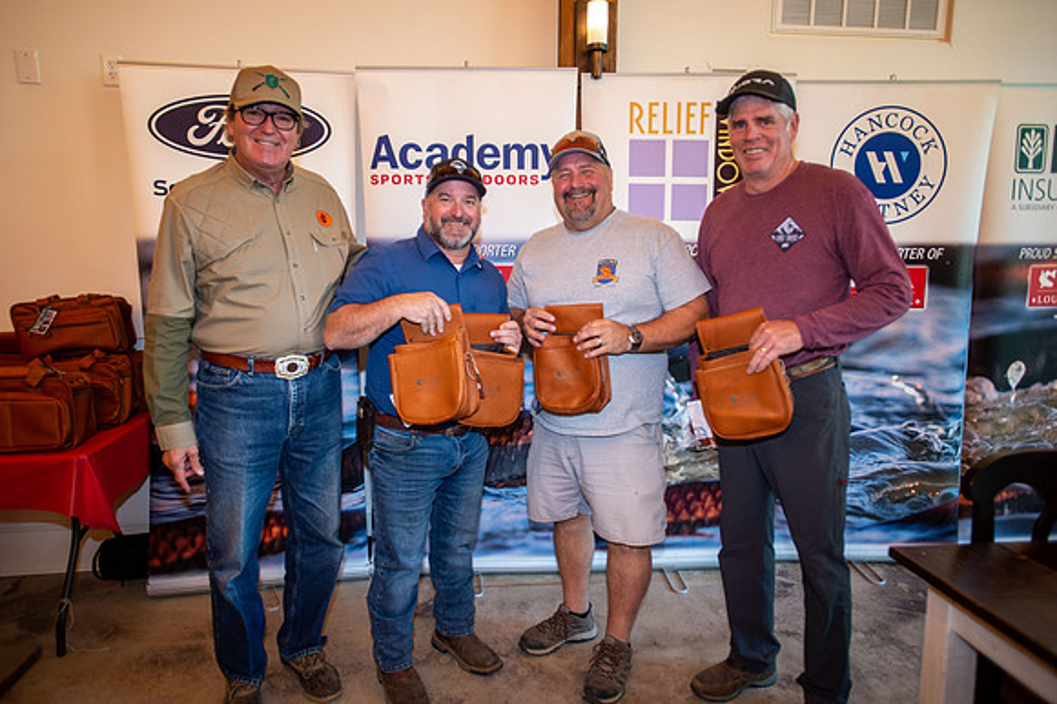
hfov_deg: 73.8
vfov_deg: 53.1
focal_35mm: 24
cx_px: 528
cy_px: 352
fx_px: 704
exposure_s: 1/60
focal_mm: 24
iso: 800
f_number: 2.8
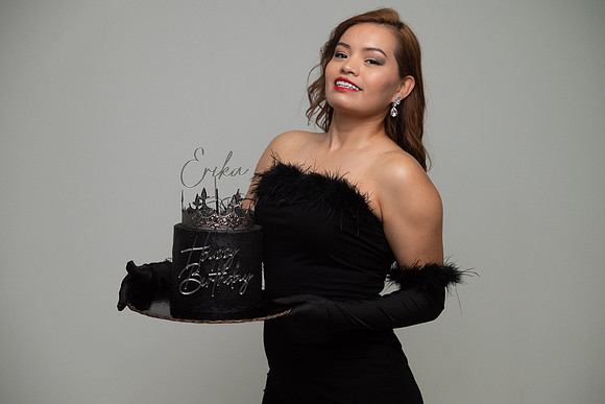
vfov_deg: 22.6
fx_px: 1009
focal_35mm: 60
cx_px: 302
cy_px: 202
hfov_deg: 33.4
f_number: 5.6
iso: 3200
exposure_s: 1/500
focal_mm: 60
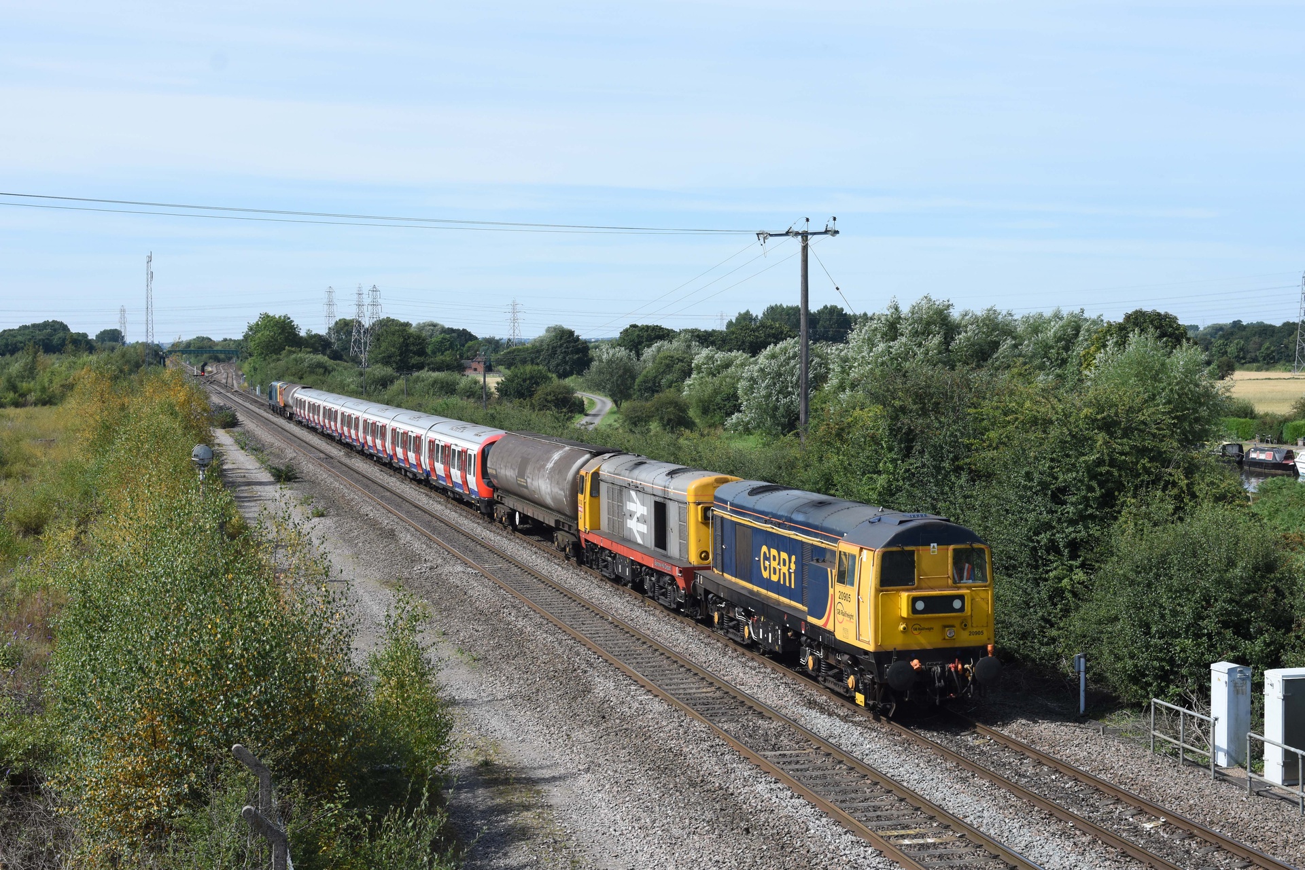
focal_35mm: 52
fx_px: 1903
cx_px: 652
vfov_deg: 25.8
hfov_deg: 37.9
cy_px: 435
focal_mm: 35
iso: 400
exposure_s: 1/800
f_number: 7.1
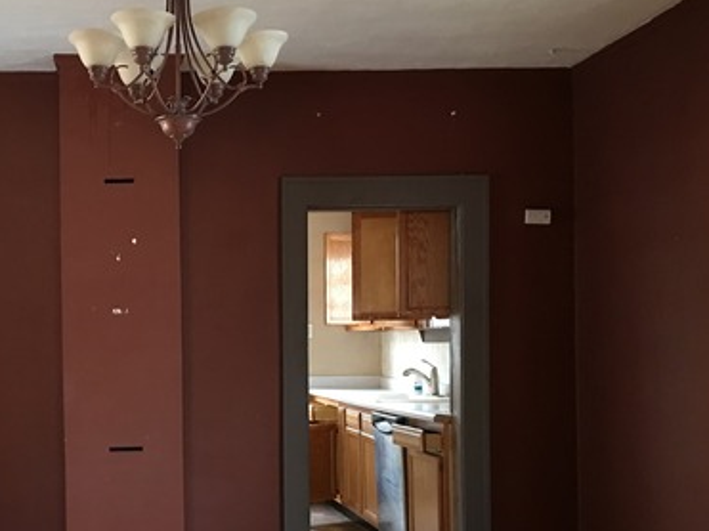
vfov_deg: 28.9
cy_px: 350
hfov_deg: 36.8
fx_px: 1024
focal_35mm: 50
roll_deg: -0.4
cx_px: 134
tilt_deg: +0.0
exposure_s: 1/10
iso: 100
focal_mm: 4.15
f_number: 2.2
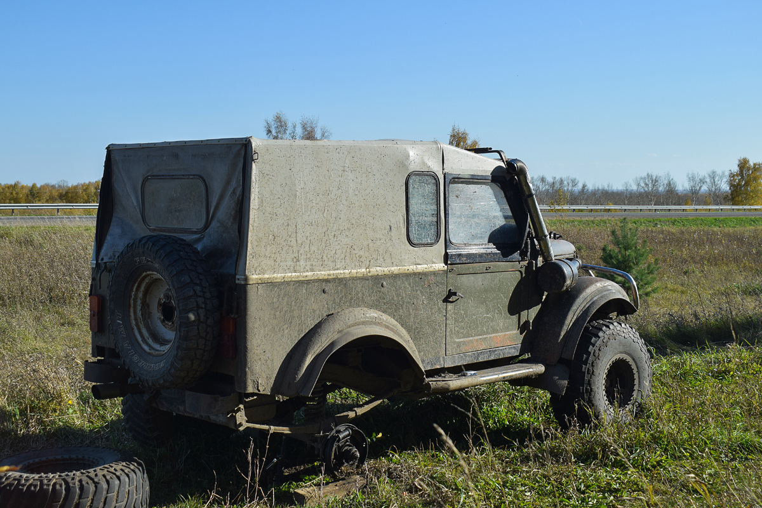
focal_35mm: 44
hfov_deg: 45.0
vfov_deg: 30.8
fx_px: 921
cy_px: 254
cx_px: 381
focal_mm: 29
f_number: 7.1
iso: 200
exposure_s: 1/640
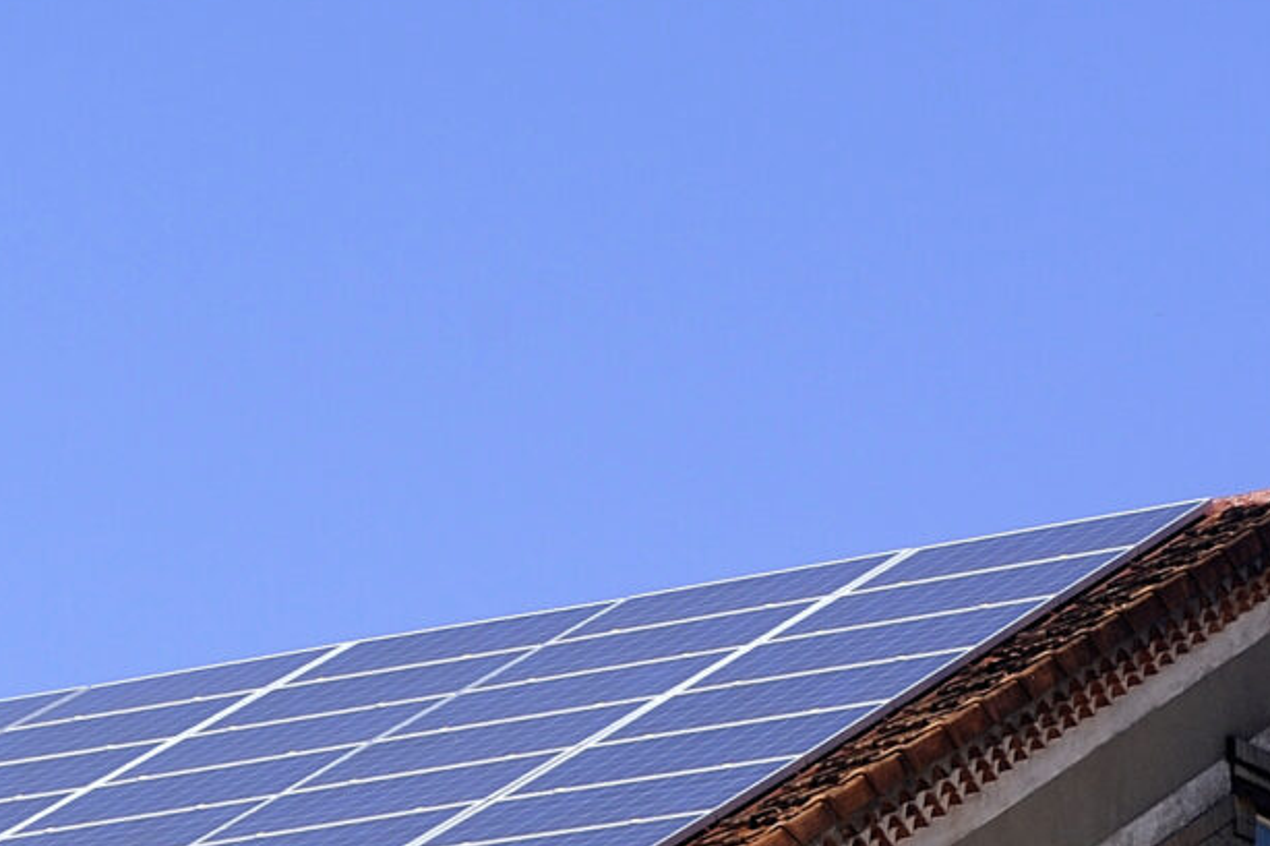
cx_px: -488
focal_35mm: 250
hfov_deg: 8.1
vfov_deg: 5.4
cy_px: 1631
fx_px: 8817
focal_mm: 60
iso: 200
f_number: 10
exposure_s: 1/400
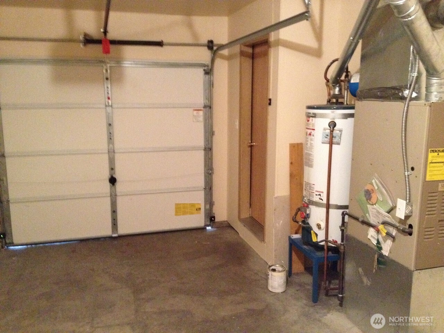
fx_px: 449
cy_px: 166
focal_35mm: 35
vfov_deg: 40.7
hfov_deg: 52.6
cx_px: 222
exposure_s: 1/15
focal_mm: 4.28
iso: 800
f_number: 2.4
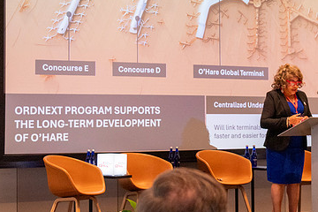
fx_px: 1069
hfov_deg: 16.9
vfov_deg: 11.3
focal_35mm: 121
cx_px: 231
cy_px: 77
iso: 1800
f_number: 5.3
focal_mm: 50
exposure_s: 1/125
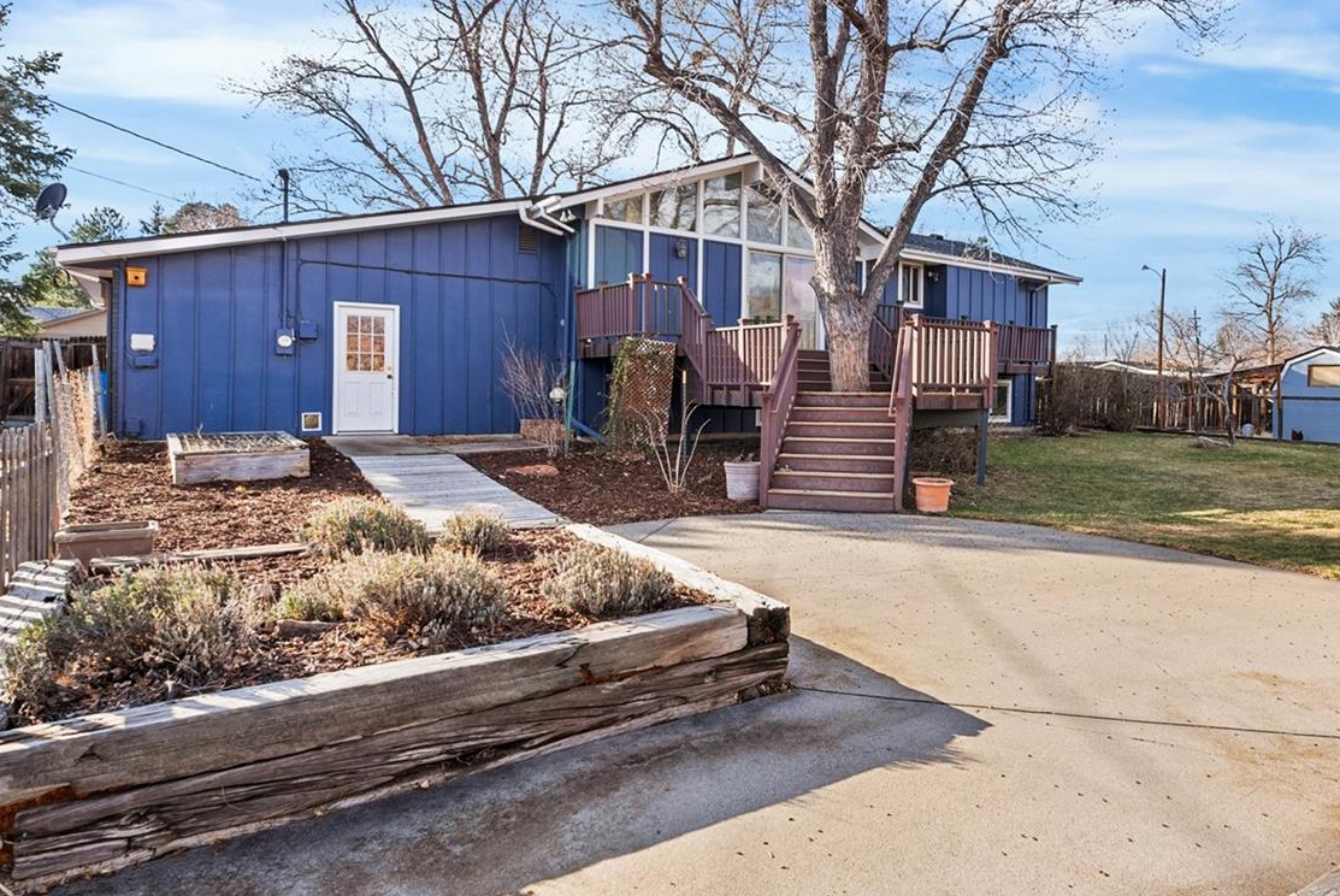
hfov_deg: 74.0
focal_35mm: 23
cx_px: 880
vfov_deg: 55.1
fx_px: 857
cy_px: 396
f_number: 8
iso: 200
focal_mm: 16
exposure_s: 1/100
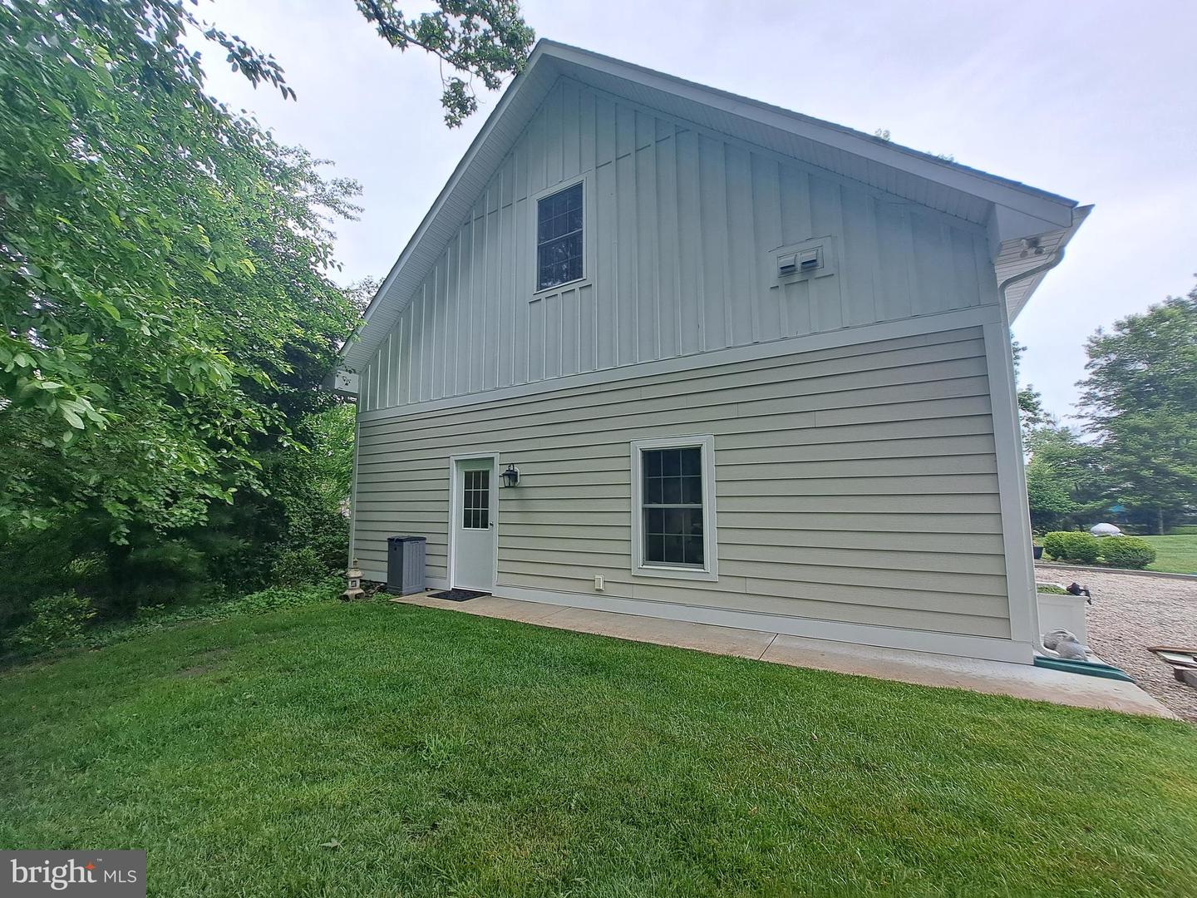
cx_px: 598
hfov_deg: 106.2
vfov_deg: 89.9
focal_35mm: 13
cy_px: 449
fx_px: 450
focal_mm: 1.74
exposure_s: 1/336
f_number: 2.2
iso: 50
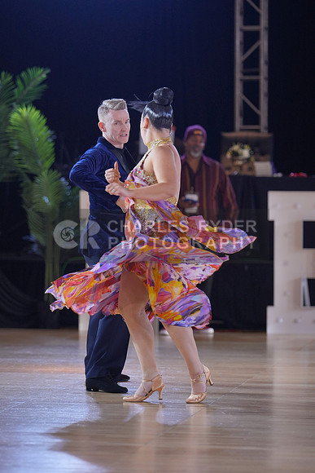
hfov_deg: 8.0
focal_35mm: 172
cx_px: 158
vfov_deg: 11.9
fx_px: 2256
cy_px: 236
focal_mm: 115
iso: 640
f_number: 2
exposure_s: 1/500
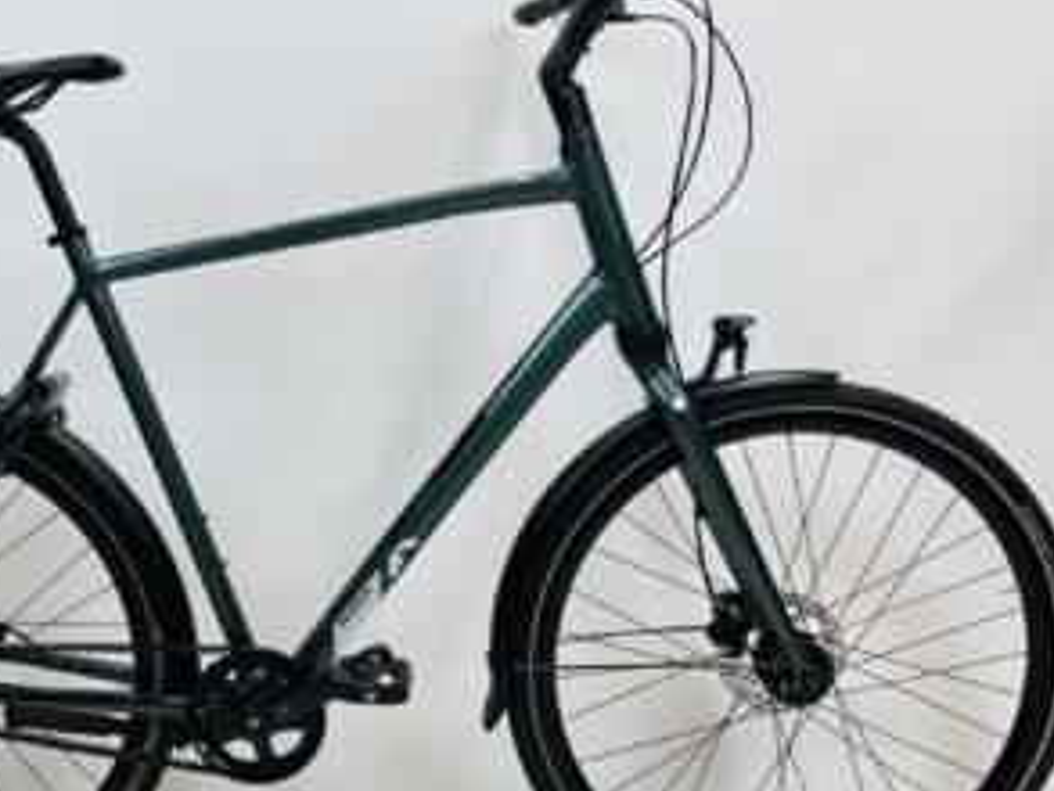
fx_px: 1218
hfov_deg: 46.3
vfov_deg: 36.0
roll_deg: +1.5
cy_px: 396
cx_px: 378
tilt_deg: -6.3
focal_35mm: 40
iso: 50
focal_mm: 4.25
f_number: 1.8
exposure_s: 1/100
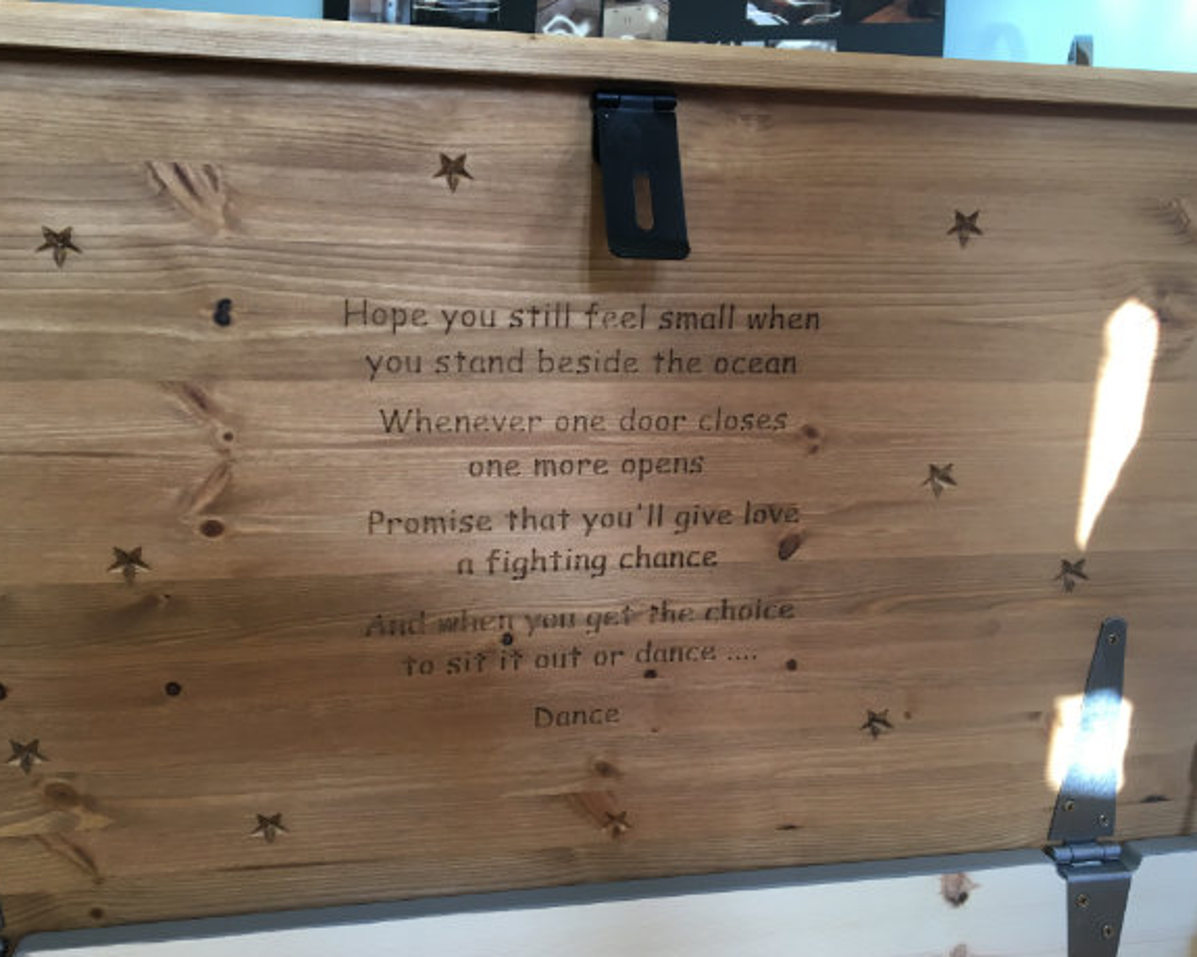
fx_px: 1134
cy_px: 487
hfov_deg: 55.7
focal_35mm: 32
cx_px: 585
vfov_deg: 45.8
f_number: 2.2
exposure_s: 1/33
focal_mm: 4.2
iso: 40
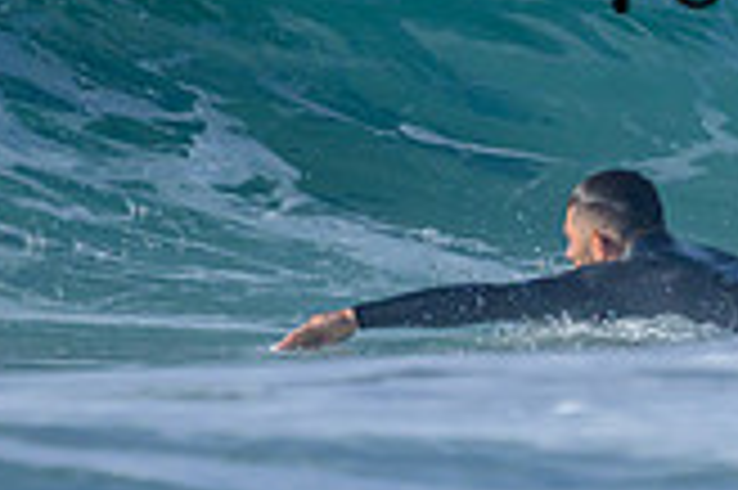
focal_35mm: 3876
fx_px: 79377
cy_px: 141
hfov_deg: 0.5
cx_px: 834
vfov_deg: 0.4
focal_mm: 800
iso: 640
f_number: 6.3
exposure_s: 1/4000
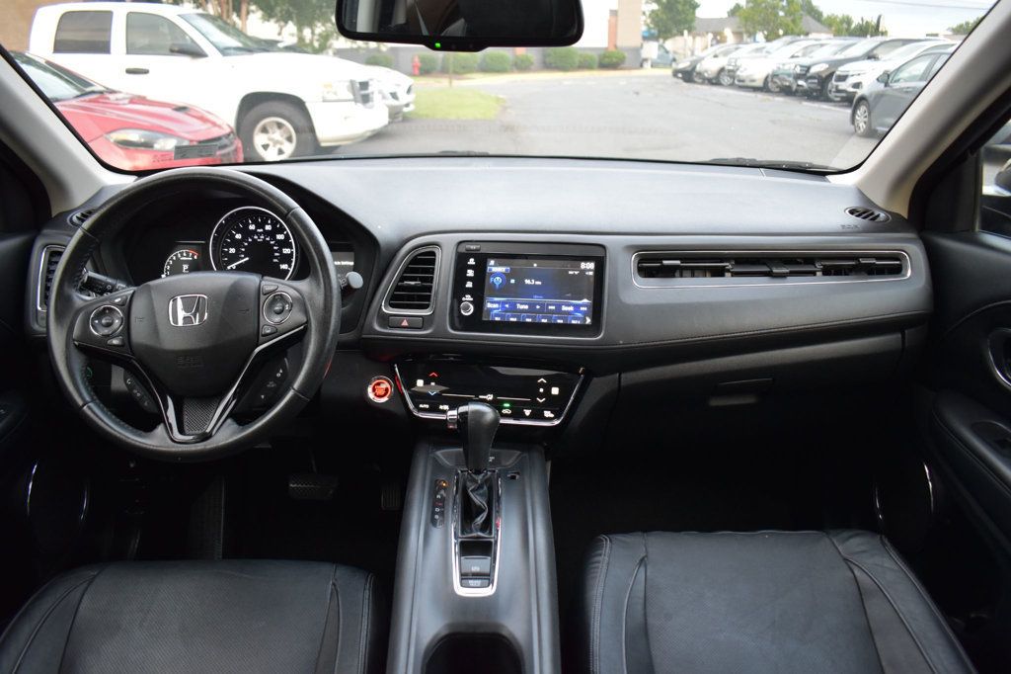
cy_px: 337
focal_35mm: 27
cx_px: 506
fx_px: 758
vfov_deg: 47.9
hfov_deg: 67.4
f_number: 3.5
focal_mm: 18
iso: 900
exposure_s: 1/30
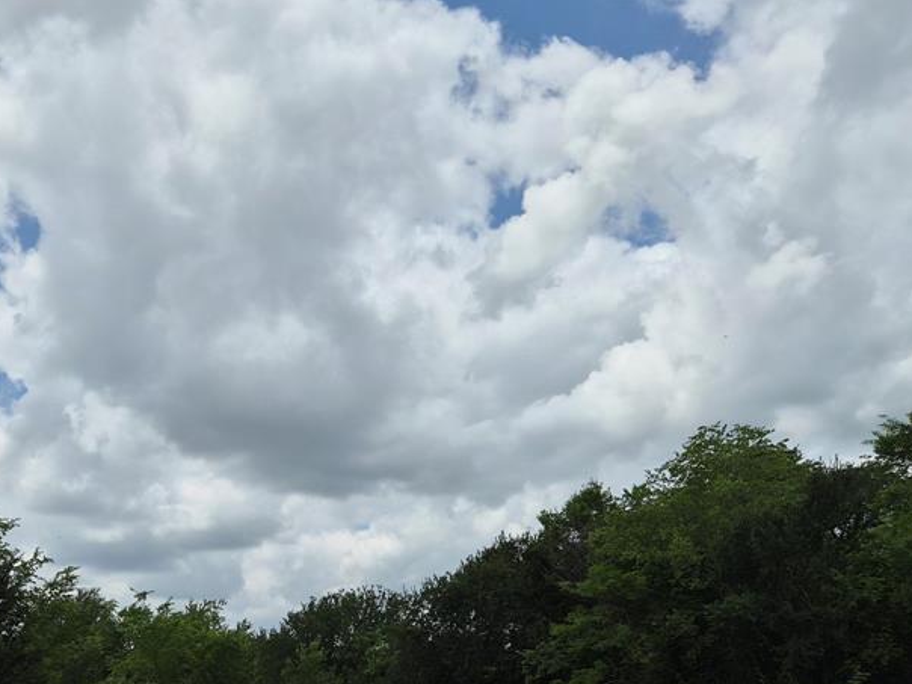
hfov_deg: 46.2
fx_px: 1028
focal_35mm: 39
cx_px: 231
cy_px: 480
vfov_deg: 36.3
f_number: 1.8
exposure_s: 1/7696
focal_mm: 5.4
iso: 64
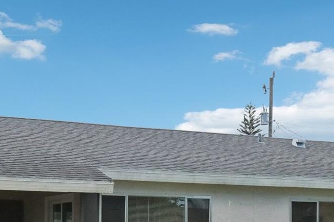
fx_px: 705
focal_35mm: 76
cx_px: 177
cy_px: 253
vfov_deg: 17.3
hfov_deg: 26.7
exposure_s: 1/1900
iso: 1600
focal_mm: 20.9
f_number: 8
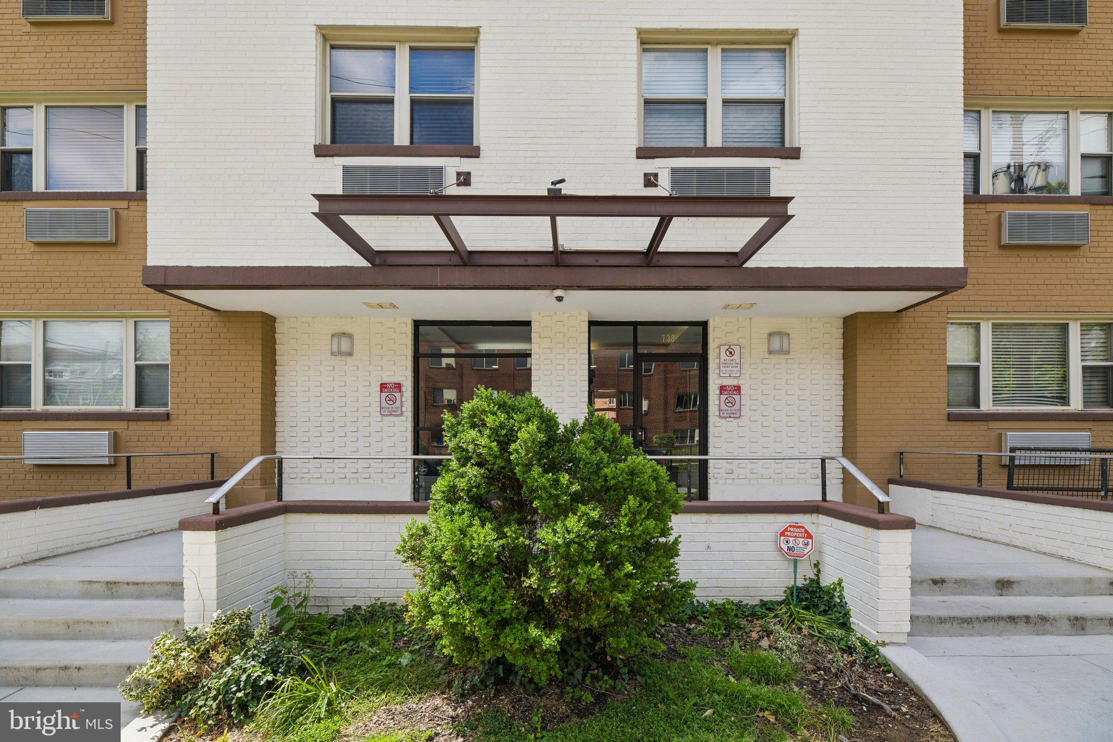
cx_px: 556
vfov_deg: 81.2
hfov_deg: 104.3
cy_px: 371
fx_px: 433
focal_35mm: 14
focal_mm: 14
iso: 100
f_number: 8
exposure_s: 1/160
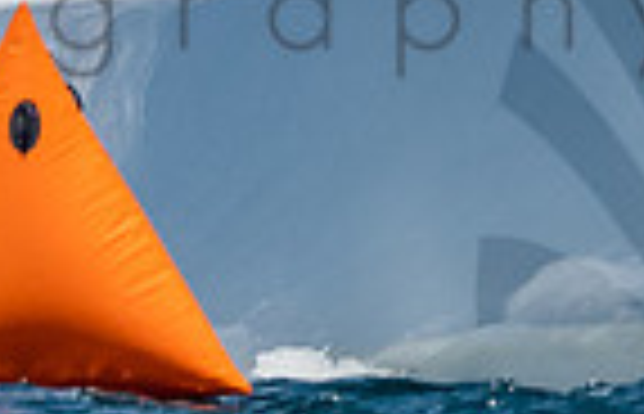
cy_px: -611
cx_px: 650
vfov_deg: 0.3
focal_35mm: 4586
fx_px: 81160
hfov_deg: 0.5
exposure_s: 1/1600
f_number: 5.6
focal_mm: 400
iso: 320
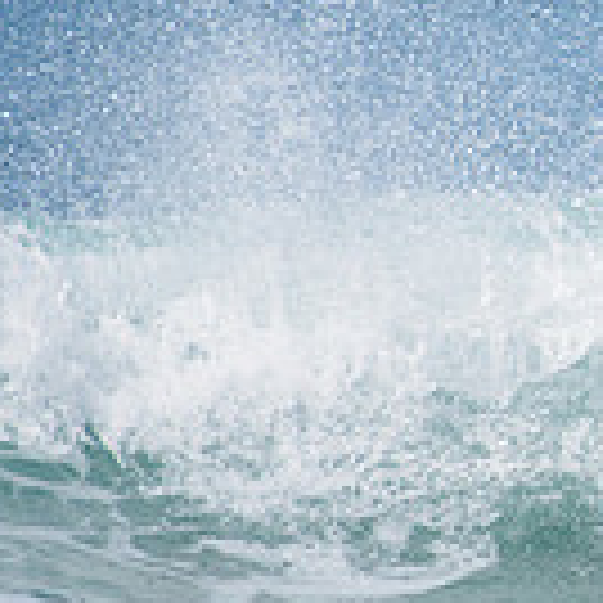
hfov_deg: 1.0
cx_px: 1246
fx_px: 36283
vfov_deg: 1.0
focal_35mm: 1841
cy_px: 182
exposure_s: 1/2500
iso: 250
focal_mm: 500
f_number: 6.3
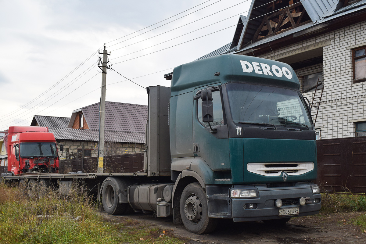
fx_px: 396
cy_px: 122
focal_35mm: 39
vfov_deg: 34.2
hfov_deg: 49.6
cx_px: 183
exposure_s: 1/640
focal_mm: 26
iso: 400
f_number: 6.3
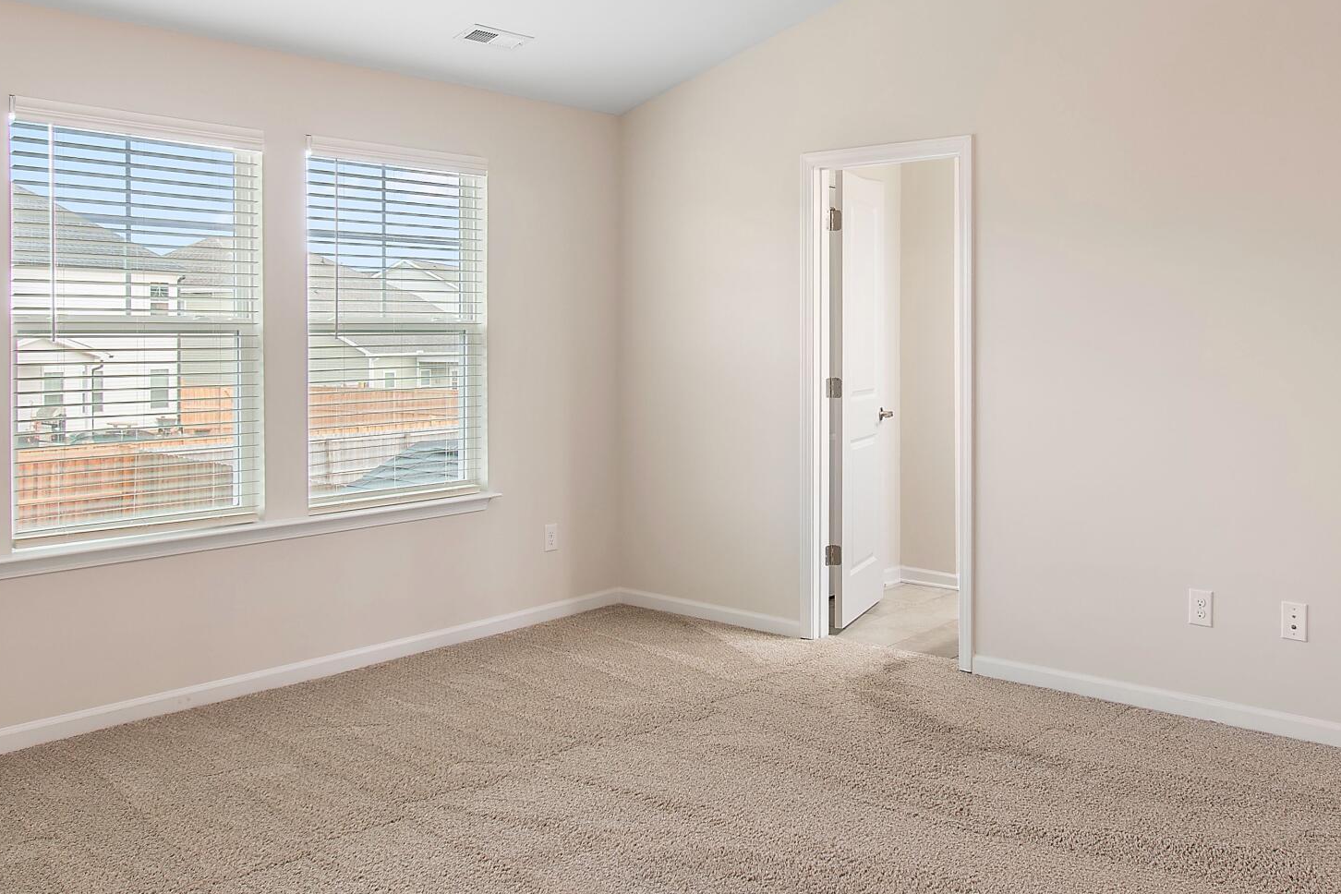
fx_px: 1155
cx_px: 721
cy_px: 325
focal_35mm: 31
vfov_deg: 42.0
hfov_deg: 60.2
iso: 100
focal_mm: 10
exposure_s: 1/3
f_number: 8
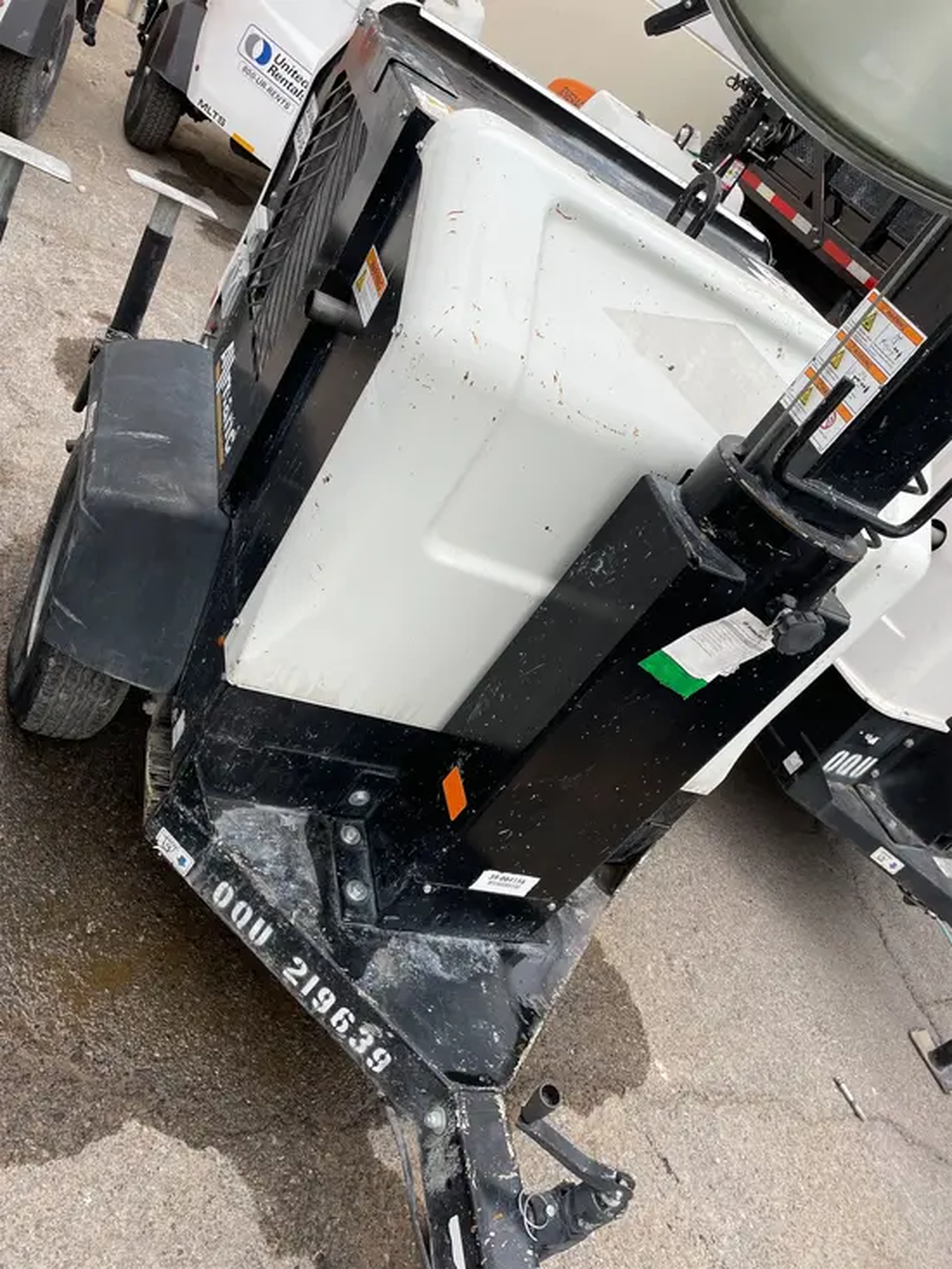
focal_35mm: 26
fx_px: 953
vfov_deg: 67.3
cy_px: 634
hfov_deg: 53.1
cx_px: 476
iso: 50
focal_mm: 4.2
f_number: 1.6
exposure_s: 1/785
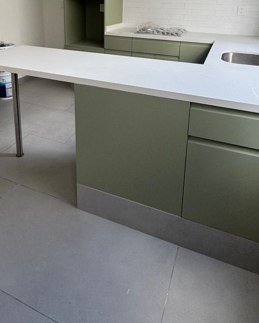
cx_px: 118
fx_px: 268
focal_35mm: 28
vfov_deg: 56.7
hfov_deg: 51.5
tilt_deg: -12.0
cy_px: 55
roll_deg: -1.1
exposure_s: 1/99
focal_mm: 2.22
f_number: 2.2
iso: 125
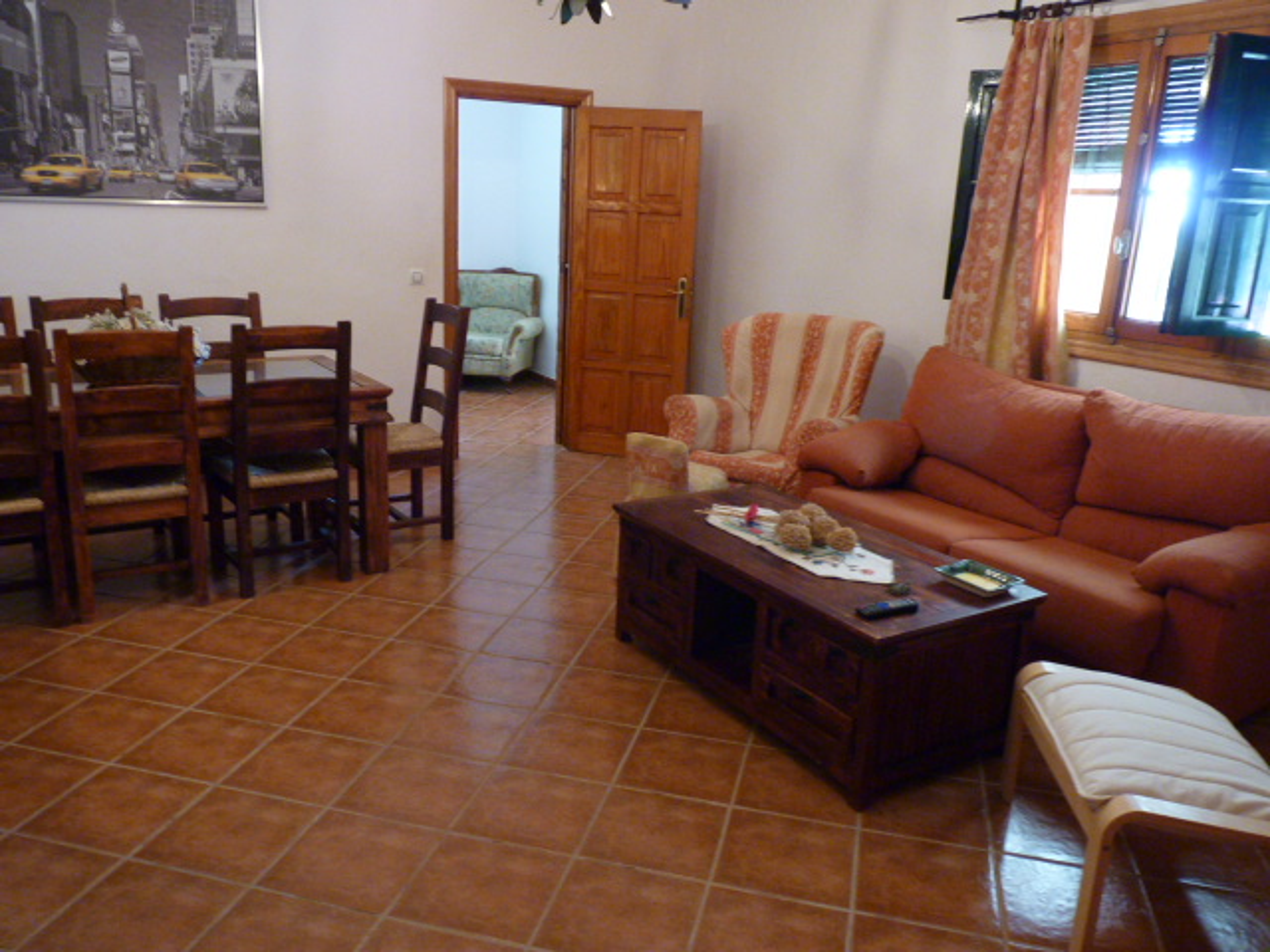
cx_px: 635
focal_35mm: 27
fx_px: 991
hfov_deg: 65.3
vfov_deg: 51.4
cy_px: 476
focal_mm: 4.8
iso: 400
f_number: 3.2
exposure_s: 1/8
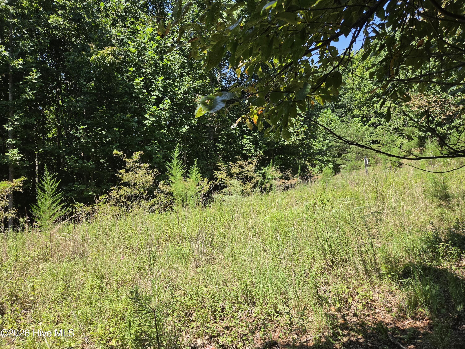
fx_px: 309
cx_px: 232
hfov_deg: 73.9
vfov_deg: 58.9
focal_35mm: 23
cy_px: 174
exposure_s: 1/1433
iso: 80
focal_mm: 5.4
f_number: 1.8
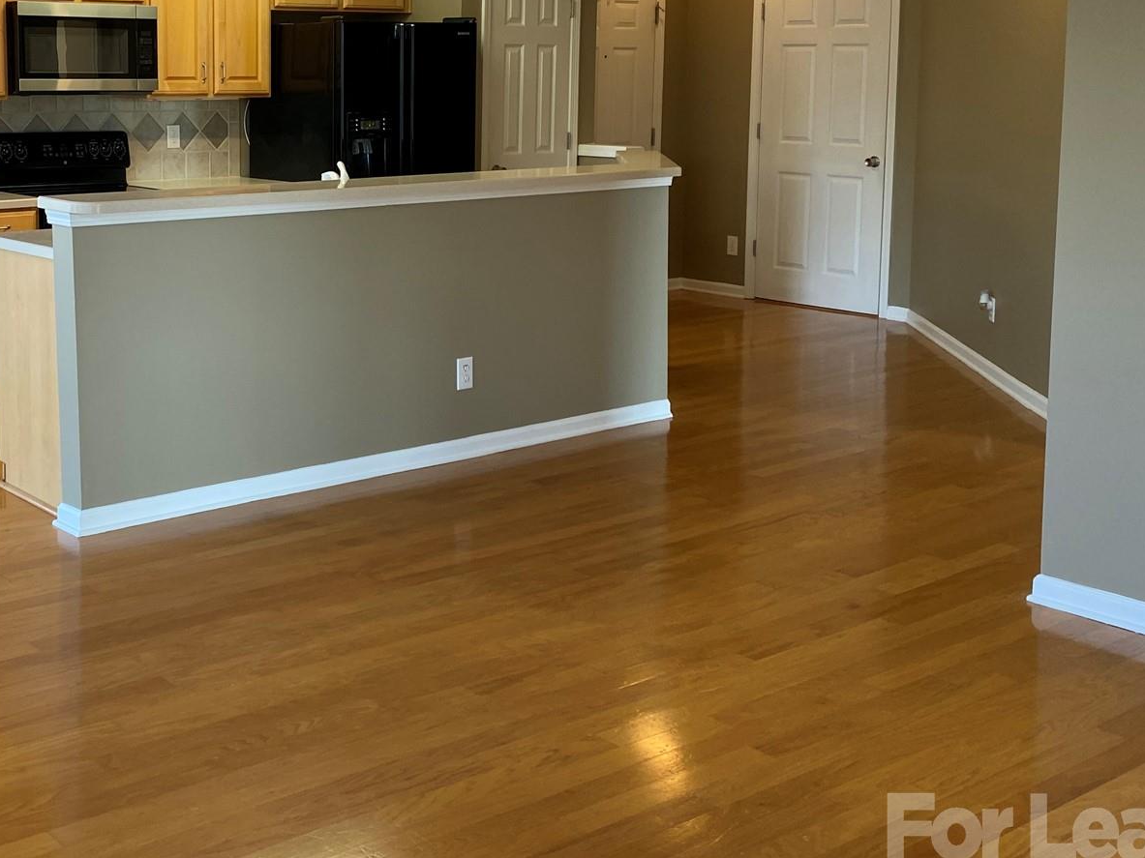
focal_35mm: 45
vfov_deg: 31.7
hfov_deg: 40.7
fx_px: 1488
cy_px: 240
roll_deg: +0.0
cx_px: 268
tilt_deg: -5.9
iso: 80
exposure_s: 1/60
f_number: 1.8
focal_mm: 4.25
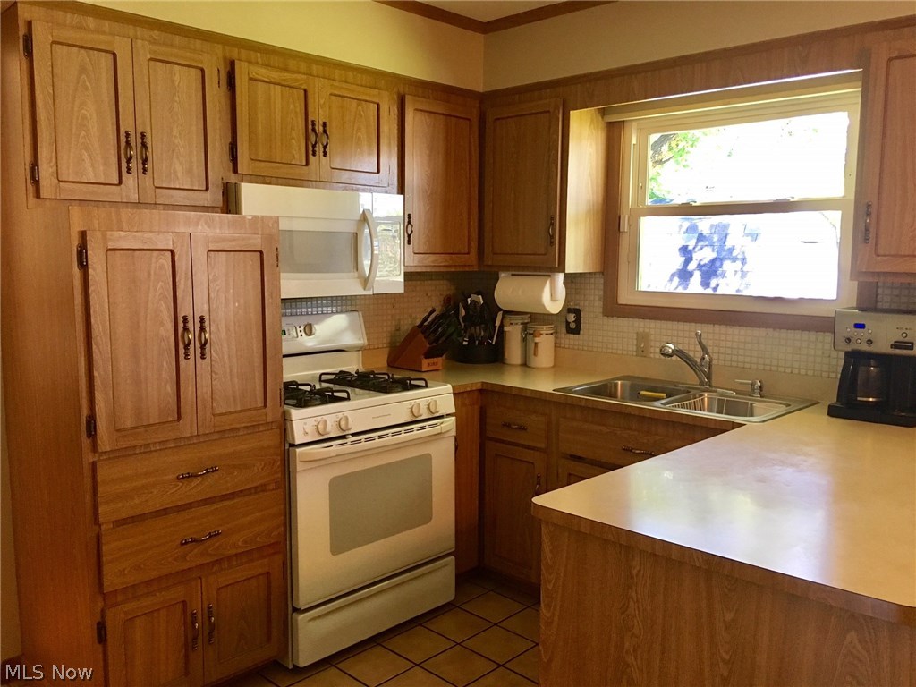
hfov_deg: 61.7
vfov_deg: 48.2
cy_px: 344
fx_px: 767
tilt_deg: -5.0
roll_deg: -1.3
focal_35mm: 29
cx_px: 458
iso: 125
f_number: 2.2
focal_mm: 4.15
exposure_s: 1/30
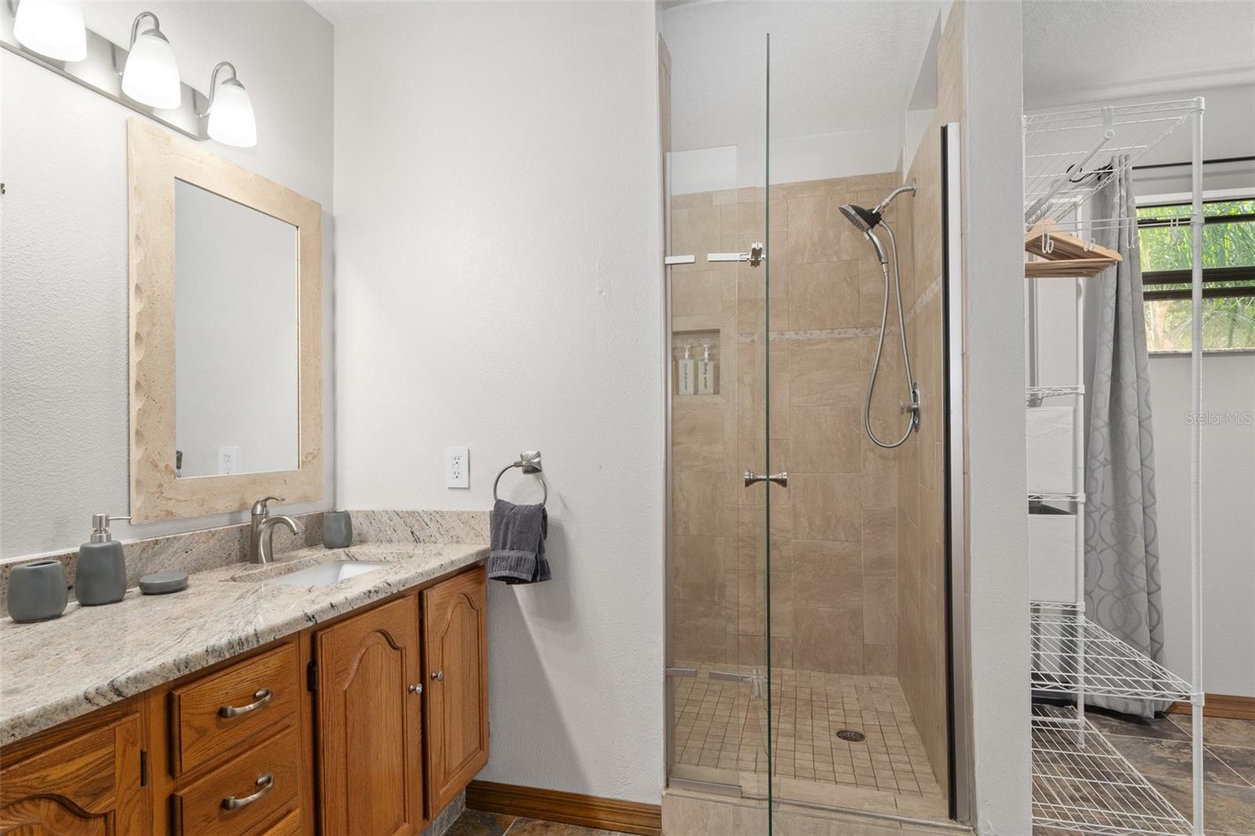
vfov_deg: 67.4
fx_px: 627
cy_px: 418
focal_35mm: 18
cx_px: 628
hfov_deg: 90.0
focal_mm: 12
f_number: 8
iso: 320
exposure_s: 1/2
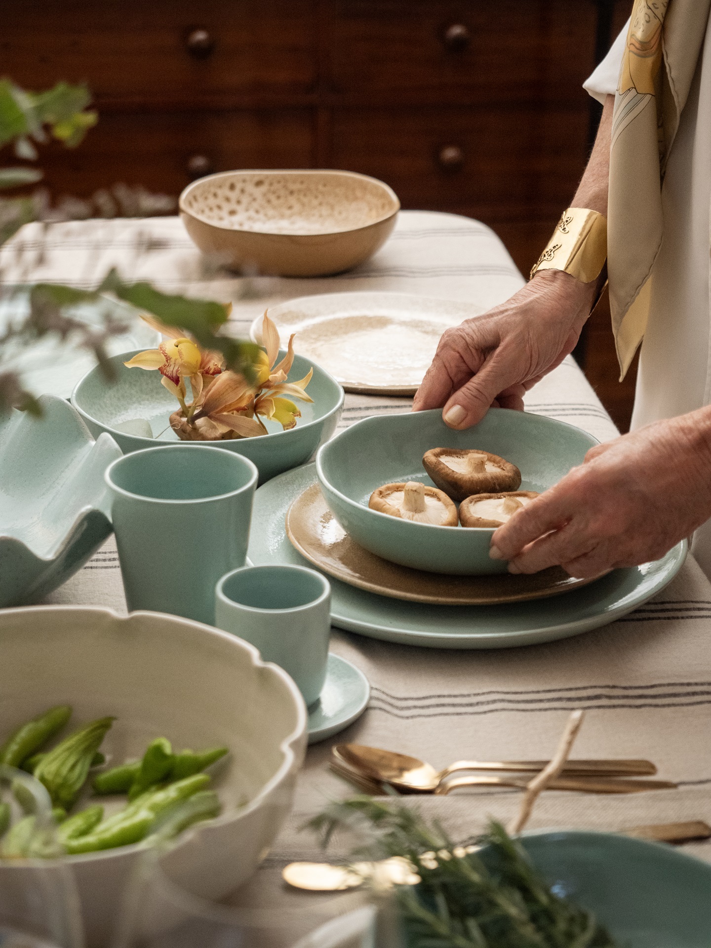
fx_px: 2191
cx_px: 356
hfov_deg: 18.4
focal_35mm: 80
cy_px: 474
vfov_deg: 24.4
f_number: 2.8
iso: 1600
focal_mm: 40
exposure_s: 1/80
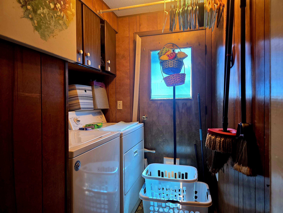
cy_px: 106
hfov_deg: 73.9
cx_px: 142
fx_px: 188
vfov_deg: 58.9
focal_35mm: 23
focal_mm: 6.3
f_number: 1.7
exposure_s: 1/120
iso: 200
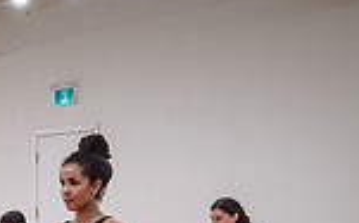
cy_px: 247
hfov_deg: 19.7
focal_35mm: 101
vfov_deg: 12.7
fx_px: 987
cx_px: -39
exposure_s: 1/250
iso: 1000
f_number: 2.8
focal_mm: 24
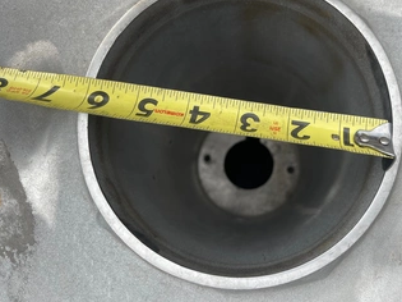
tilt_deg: -82.2
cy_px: 131
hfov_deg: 54.7
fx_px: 383
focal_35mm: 33
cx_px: 251
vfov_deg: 42.8
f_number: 1.6
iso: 32
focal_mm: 5.1
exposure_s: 1/1266
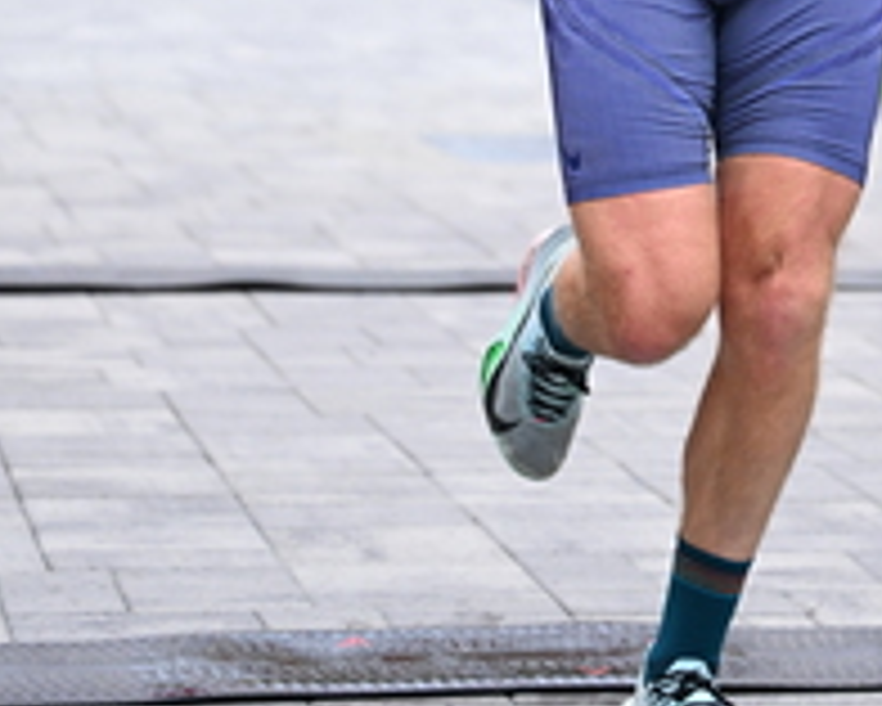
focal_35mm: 184
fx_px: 4805
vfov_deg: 8.3
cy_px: -270
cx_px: 731
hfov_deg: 10.4
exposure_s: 1/1250
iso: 1250
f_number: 2.8
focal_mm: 70
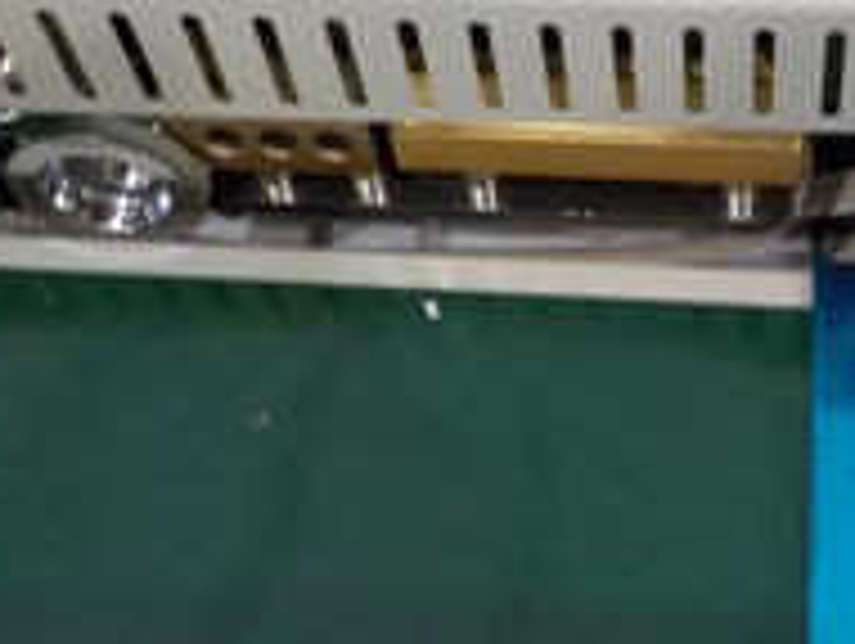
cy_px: 135
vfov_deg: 23.0
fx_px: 1558
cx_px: 765
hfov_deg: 29.5
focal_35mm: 63
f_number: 3.3
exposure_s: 1/30
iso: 140
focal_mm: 4.1
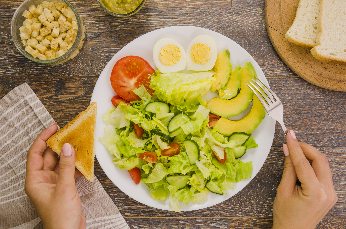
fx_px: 374
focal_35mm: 39
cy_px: 114
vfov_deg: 34.1
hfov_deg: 49.6
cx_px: 173
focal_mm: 26
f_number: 6.3
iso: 100
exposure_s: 1/25
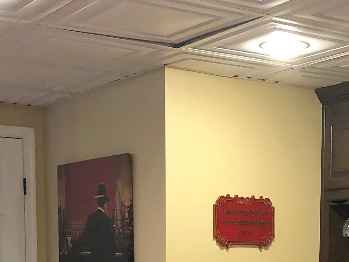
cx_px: 262
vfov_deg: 16.8
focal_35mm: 83
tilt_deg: -5.2
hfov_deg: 23.3
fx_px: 837
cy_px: 337
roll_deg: +0.2
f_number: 1.8
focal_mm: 3.99
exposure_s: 1/15
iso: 80
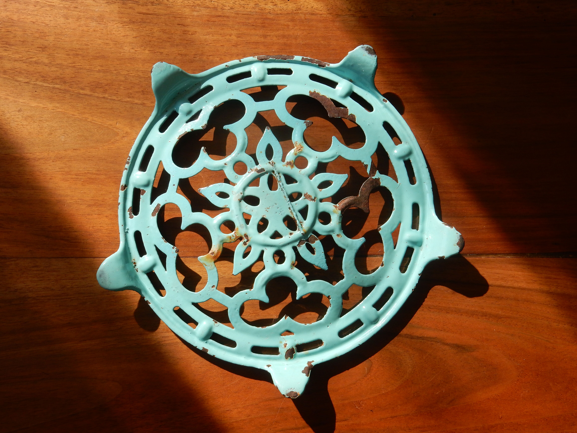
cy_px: 216
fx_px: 717
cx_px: 288
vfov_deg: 33.6
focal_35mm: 43
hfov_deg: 43.9
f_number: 4.2
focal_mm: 7.6
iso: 125
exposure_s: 1/320
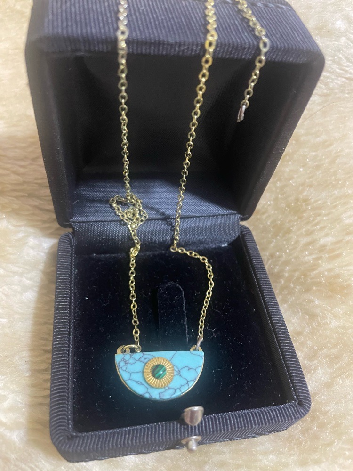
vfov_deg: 67.3
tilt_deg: -61.4
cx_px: 176
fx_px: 354
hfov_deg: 53.1
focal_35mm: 26
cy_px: 236
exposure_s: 1/33
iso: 500
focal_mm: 4.2
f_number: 1.6
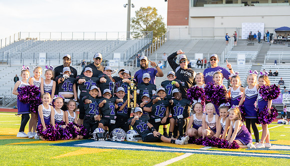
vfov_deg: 16.7
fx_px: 568
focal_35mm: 74
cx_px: 145
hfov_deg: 28.6
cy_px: 96
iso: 100
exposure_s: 1/200
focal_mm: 70
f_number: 2.8
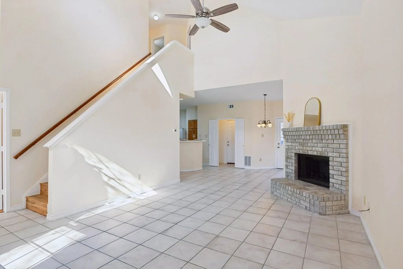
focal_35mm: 19
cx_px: 202
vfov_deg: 64.6
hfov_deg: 86.9
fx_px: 213
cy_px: 134
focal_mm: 19
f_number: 8
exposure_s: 1/250
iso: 400
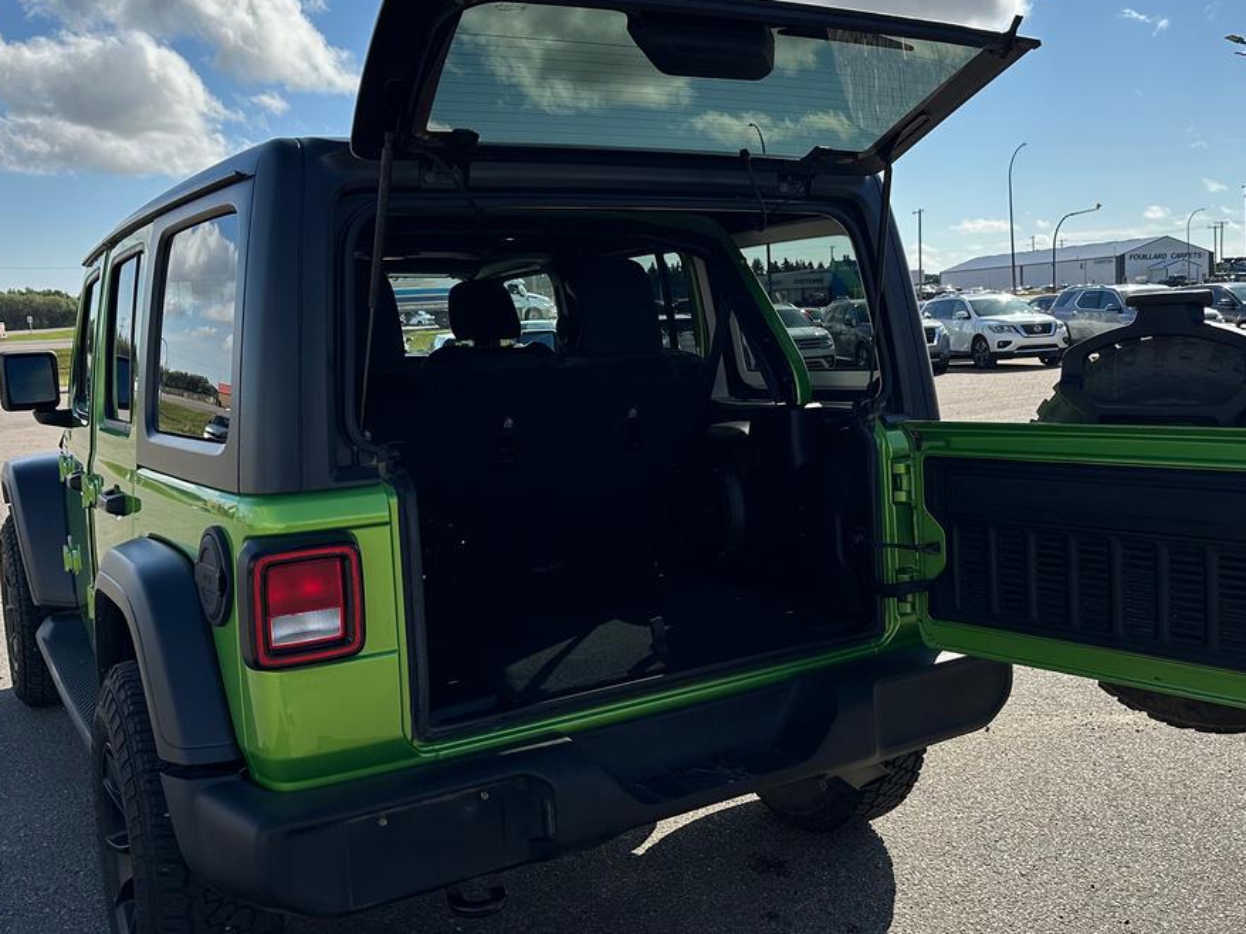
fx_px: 1259
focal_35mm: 35
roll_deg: +1.8
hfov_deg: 52.4
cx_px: 714
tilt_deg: -5.4
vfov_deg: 40.6
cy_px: 416
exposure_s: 1/6211
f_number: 1.78
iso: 80
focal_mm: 6.86
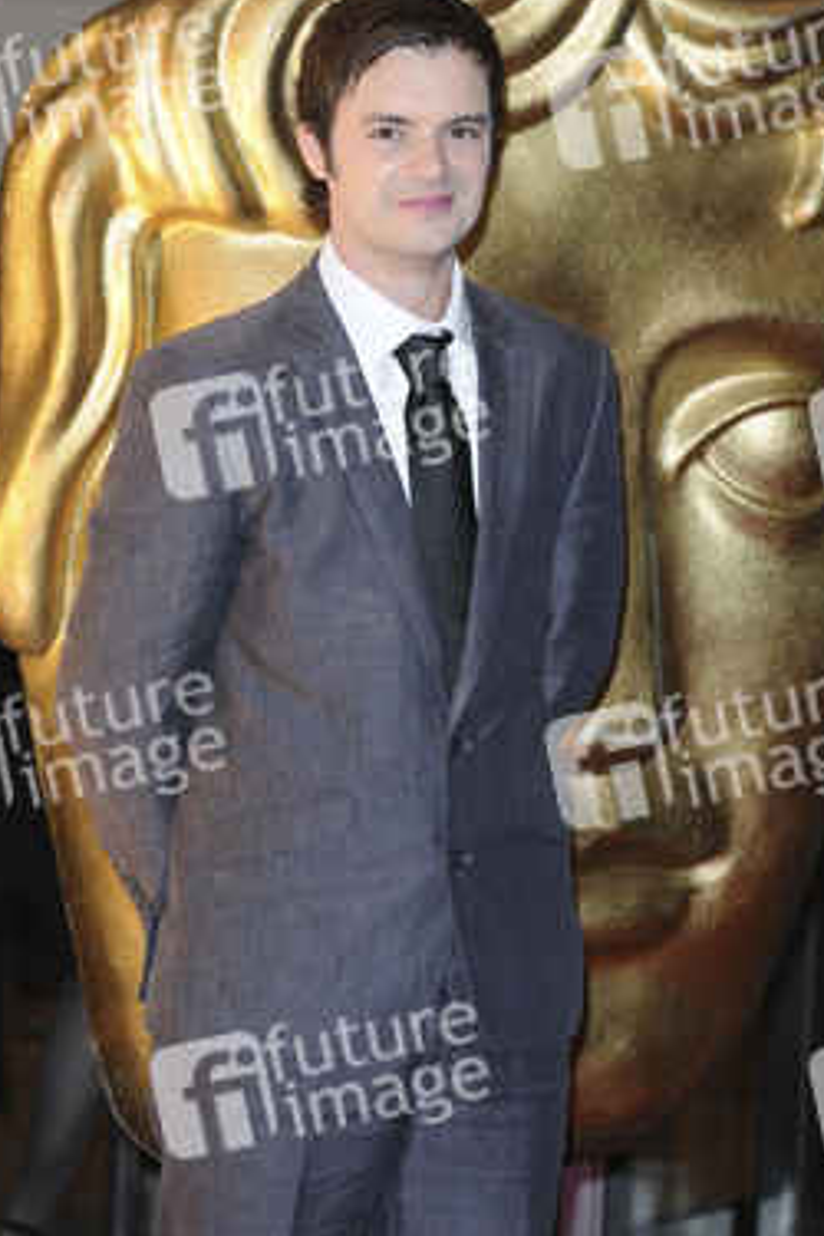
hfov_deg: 8.6
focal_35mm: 160
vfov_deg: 12.8
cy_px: 587
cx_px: 417
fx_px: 5493
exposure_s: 1/160
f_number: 4.5
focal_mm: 100
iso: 640
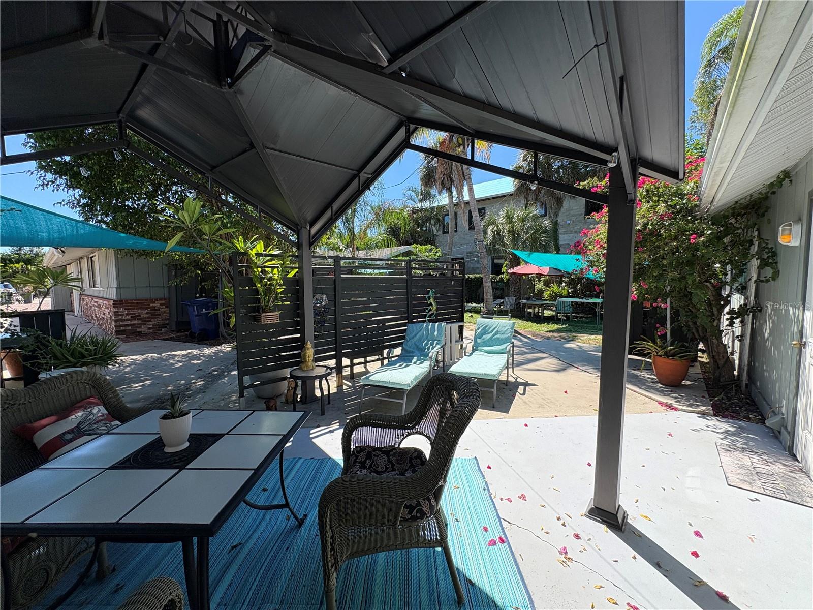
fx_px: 329
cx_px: 406
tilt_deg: -2.8
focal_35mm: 14
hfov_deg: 102.1
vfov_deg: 85.7
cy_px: 305
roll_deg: +1.2
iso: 64
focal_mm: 2.22
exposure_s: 1/1048
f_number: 2.2
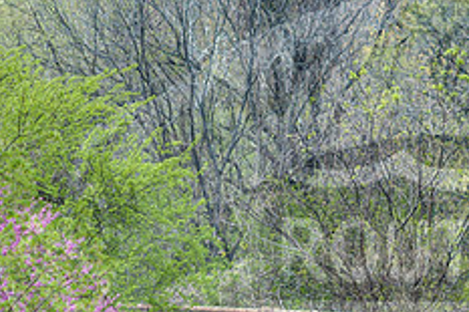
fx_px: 14593
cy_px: 301
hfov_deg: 1.8
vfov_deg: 1.2
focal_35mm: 1121
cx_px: 294
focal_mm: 300
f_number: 8
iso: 160
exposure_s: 1/250
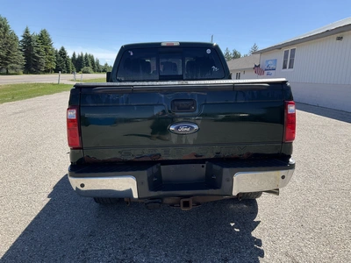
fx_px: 294
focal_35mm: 29
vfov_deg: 48.2
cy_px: 132
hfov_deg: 61.7
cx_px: 176
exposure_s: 1/1168
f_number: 1.8
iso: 25
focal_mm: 3
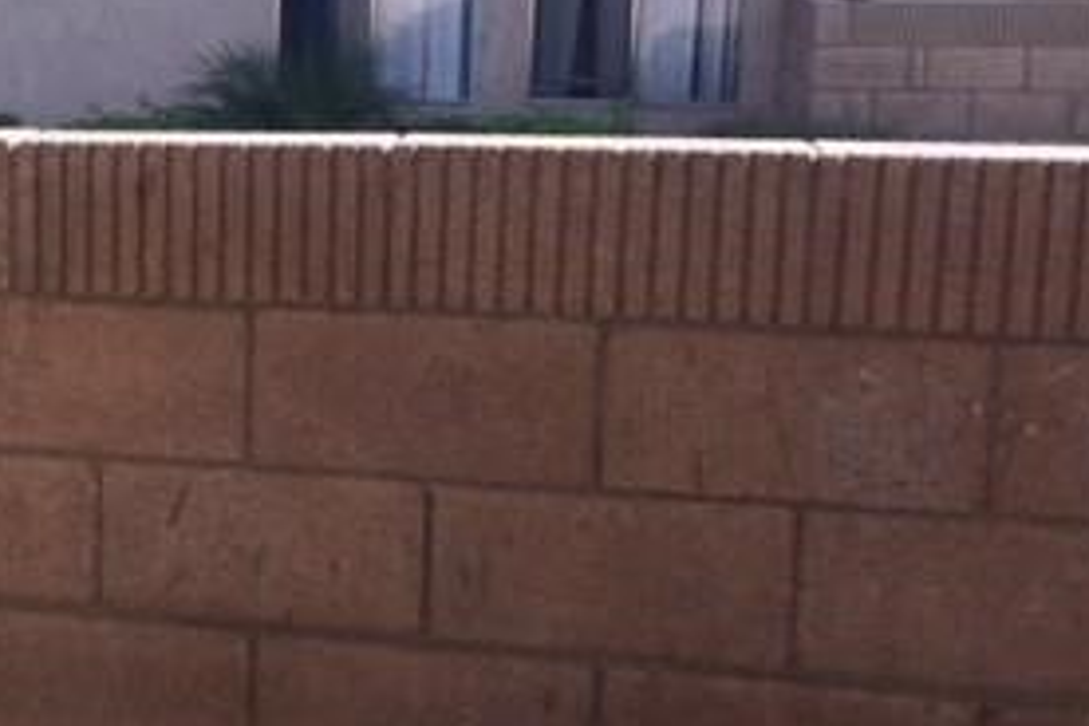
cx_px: -87
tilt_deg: -9.4
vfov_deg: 19.5
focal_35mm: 70
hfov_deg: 26.7
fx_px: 2117
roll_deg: +0.2
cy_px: 355
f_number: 2.2
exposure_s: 1/638
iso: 32
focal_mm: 4.15
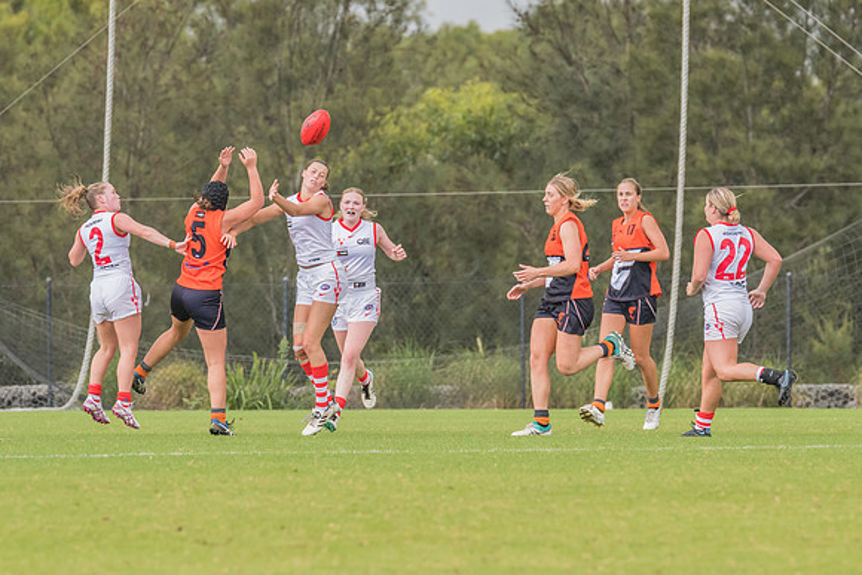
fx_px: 13046
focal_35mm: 545
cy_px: 261
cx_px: 350
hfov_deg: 3.8
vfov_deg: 2.5
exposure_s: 1/1250
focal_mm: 300
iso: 800
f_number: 6.3
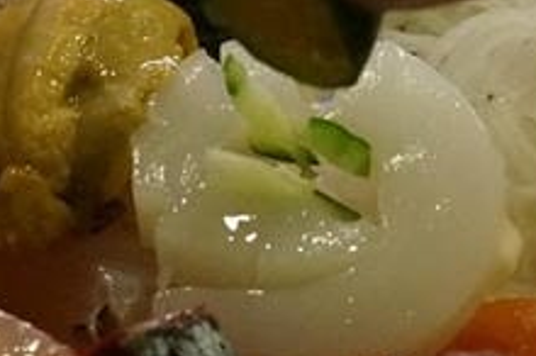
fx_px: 3044
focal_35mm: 205
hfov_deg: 10.1
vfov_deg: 6.7
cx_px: 358
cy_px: 190
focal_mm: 25
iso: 3200
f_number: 4.5
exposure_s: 1/80
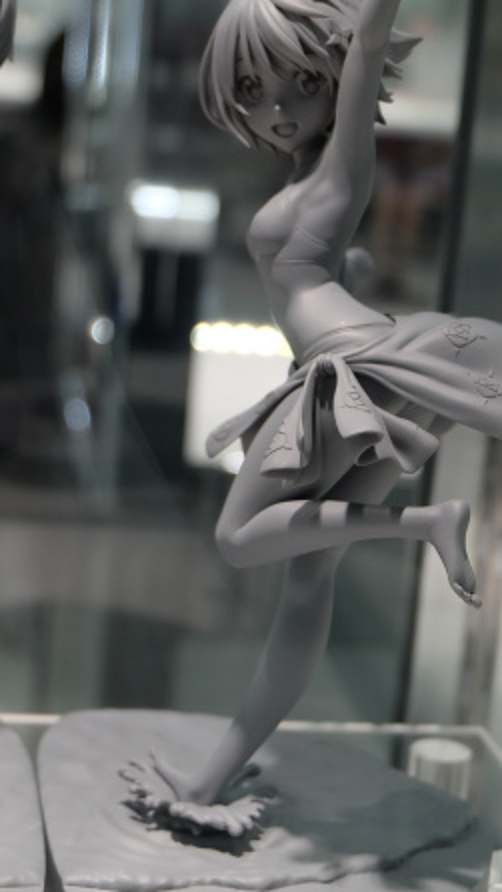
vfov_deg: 23.1
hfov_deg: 13.1
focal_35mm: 92
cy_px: 371
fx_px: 2176
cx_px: 104
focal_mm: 32.5
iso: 500
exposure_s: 1/125
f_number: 5
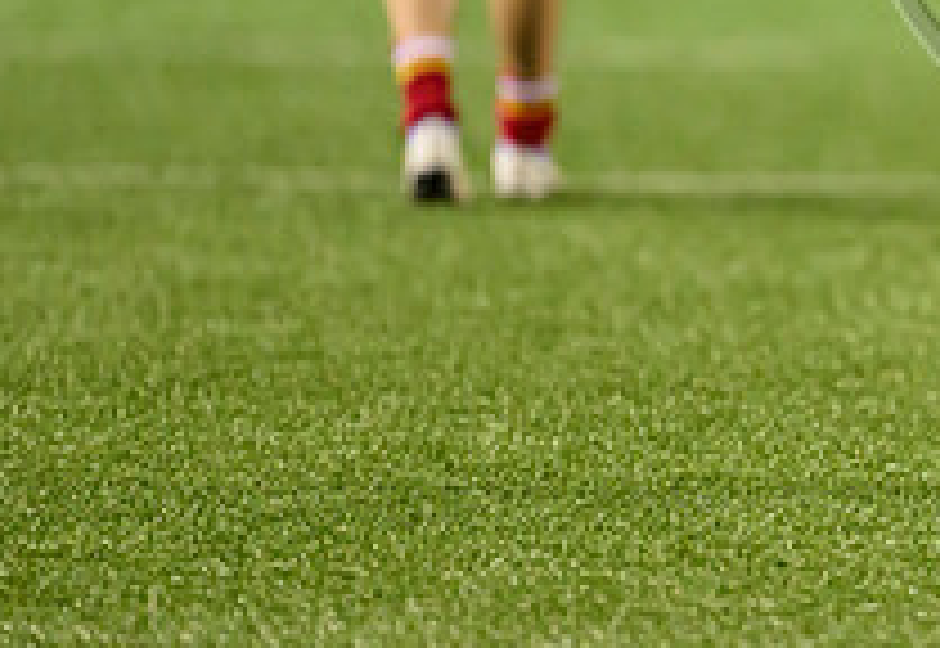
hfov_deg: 1.5
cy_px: -87
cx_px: 1564
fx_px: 35219
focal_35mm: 1335
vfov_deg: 1.1
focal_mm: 400
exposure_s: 1/250
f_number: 3.2
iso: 2500
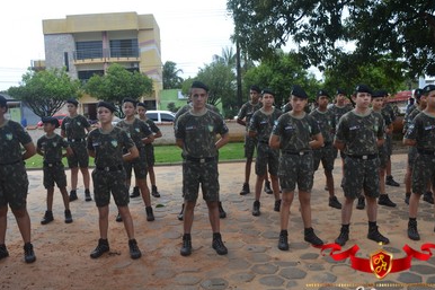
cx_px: 212
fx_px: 423
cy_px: 146
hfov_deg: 54.4
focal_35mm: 35
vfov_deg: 37.8
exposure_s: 1/125
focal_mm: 20
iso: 100
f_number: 5.6
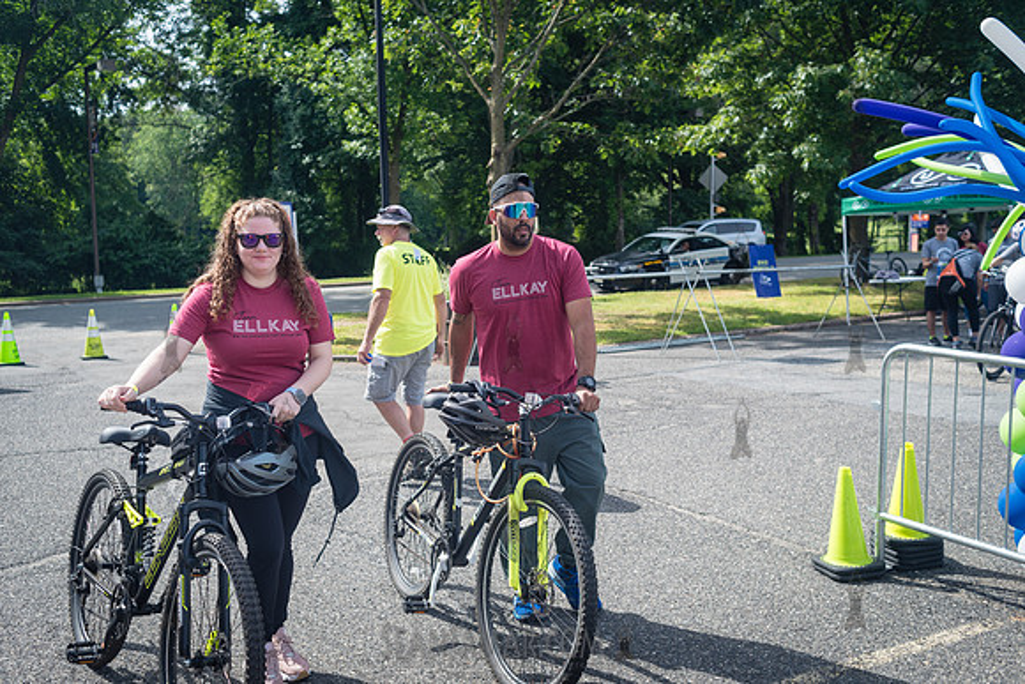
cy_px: 342
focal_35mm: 35
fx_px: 997
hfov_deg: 54.4
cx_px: 512
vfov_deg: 37.9
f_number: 4
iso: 200
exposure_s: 1/800
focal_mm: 35
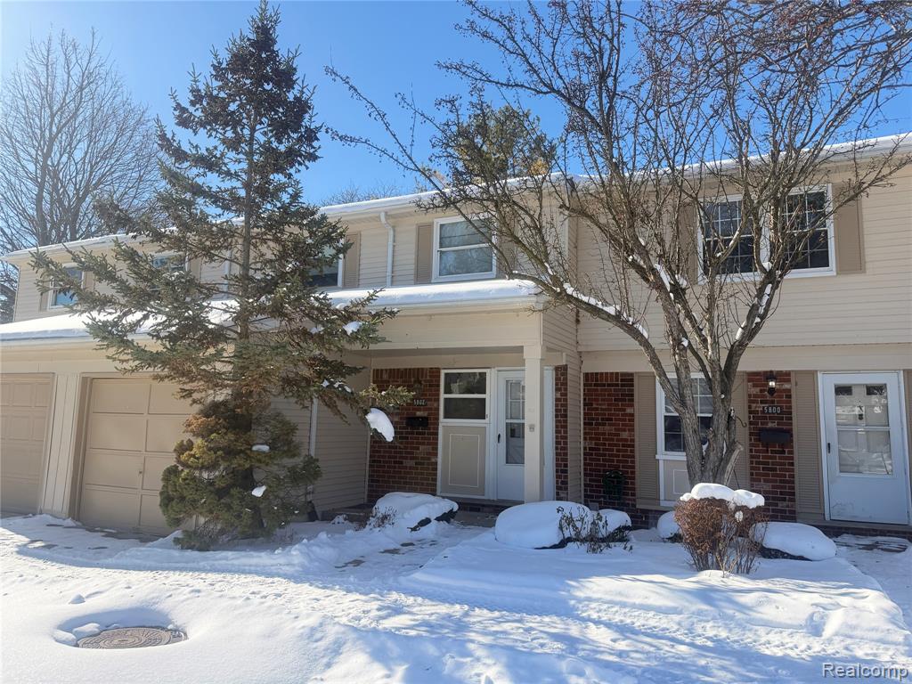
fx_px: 632
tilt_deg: +7.8
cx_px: 456
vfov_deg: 56.8
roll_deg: -1.4
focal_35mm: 24
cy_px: 342
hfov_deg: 71.6
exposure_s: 1/2703
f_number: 1.78
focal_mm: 6.76
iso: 100
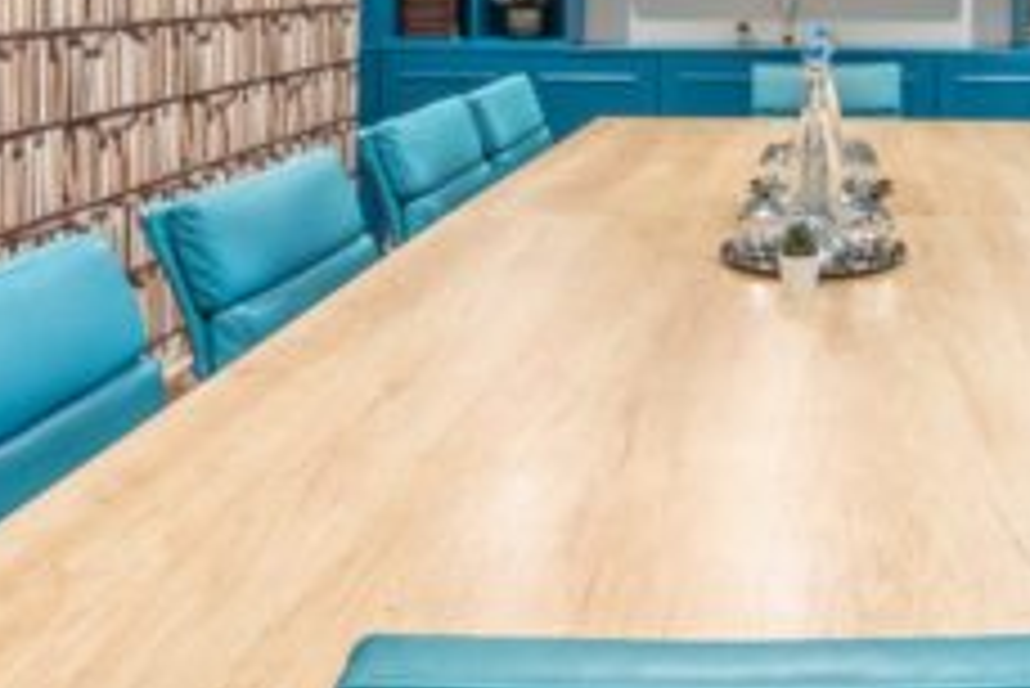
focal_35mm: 42
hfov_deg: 44.2
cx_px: 823
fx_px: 1202
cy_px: -34
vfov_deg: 29.4
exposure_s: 1/30
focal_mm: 16
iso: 160
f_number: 10
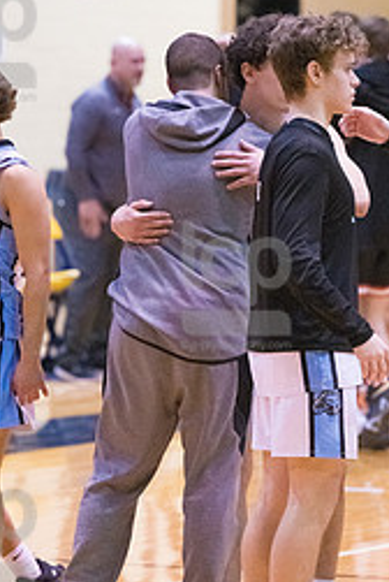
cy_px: 288
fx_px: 5495
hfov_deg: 4.1
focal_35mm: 340
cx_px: 236
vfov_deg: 6.1
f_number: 4
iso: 10000
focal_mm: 190
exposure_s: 1/800
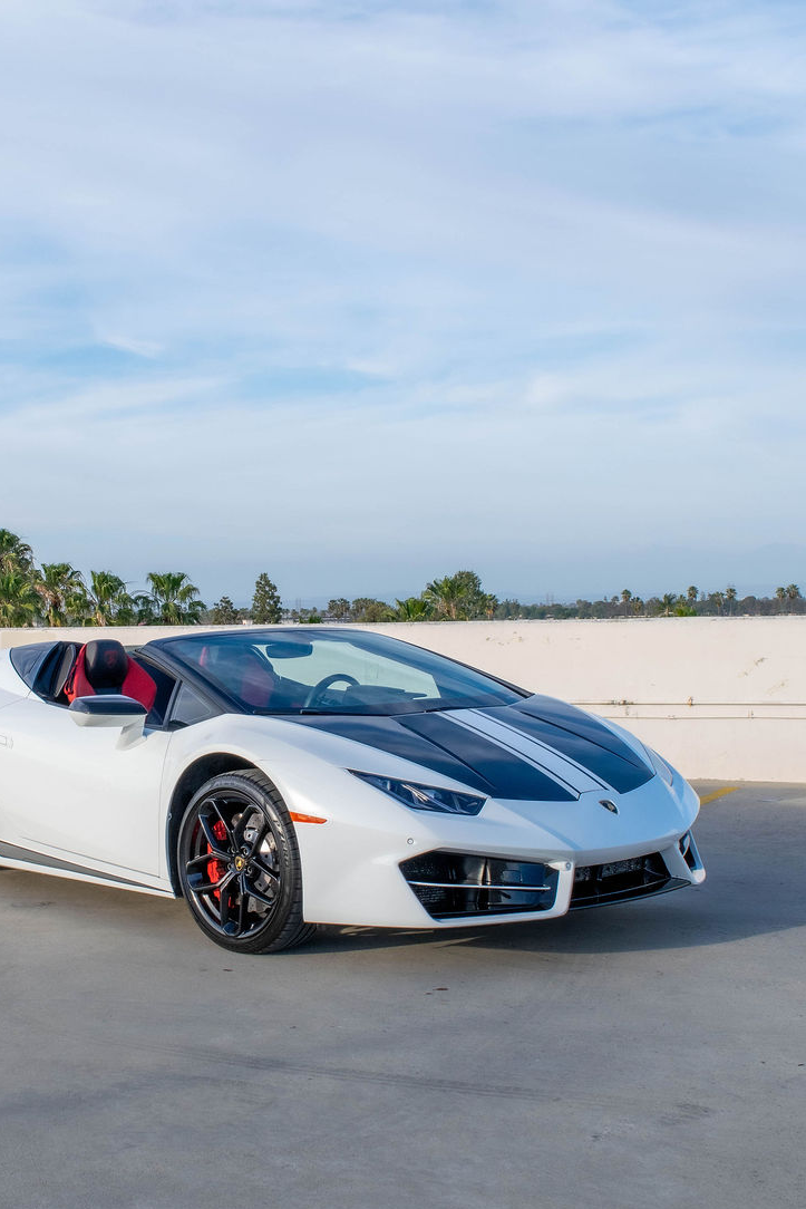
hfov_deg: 26.3
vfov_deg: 38.9
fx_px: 1712
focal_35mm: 51
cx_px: 254
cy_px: 589
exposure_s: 1/400
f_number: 10
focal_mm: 24
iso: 200
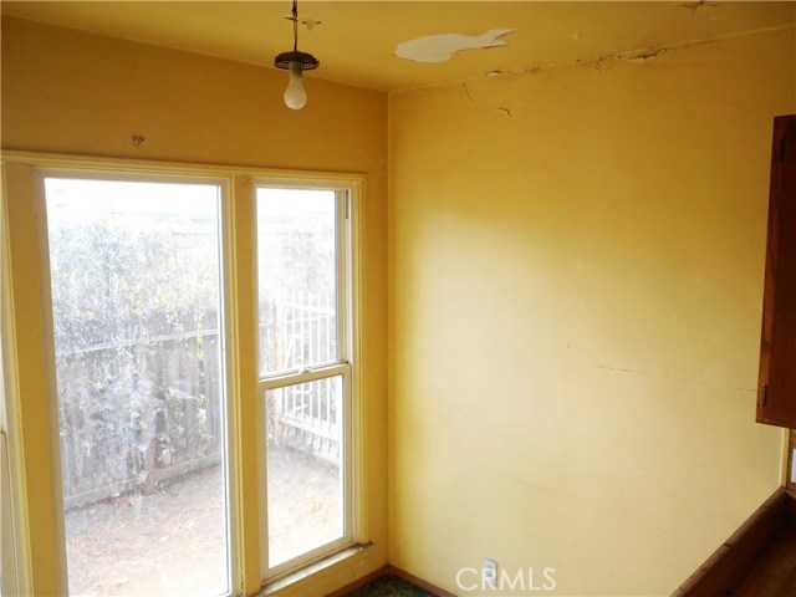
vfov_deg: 48.2
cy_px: 298
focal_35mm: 29
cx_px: 398
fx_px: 667
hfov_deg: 61.7
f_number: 4
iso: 80
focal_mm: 5.2
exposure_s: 1/30
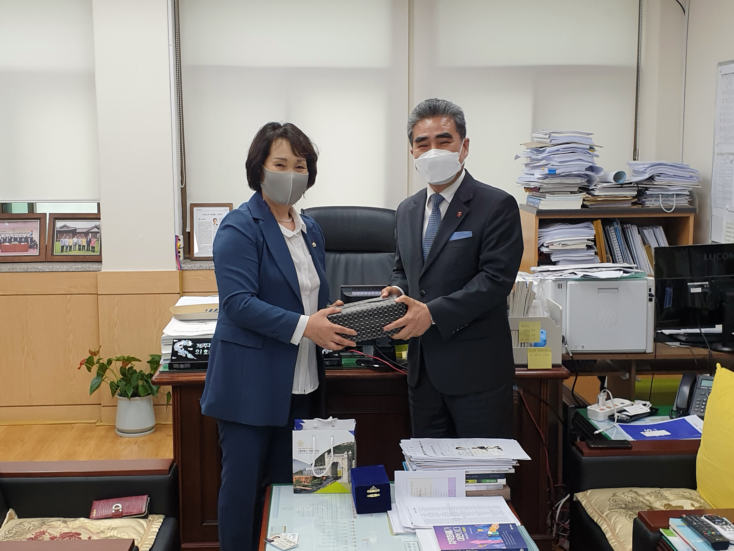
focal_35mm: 26
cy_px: 276
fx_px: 551
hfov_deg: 67.3
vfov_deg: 53.1
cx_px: 367
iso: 160
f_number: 2.4
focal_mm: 4.3
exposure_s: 1/120
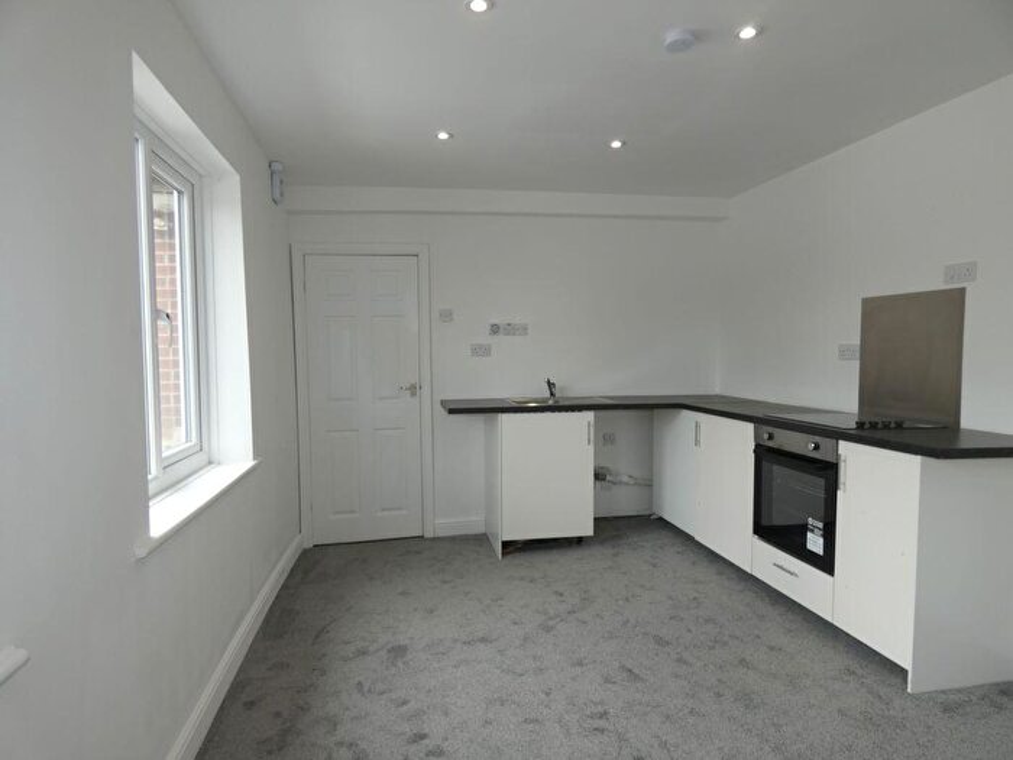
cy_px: 380
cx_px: 506
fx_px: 585
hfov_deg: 81.7
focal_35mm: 20
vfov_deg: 66.0
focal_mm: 3.6
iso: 80
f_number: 2.8
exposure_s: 1/100
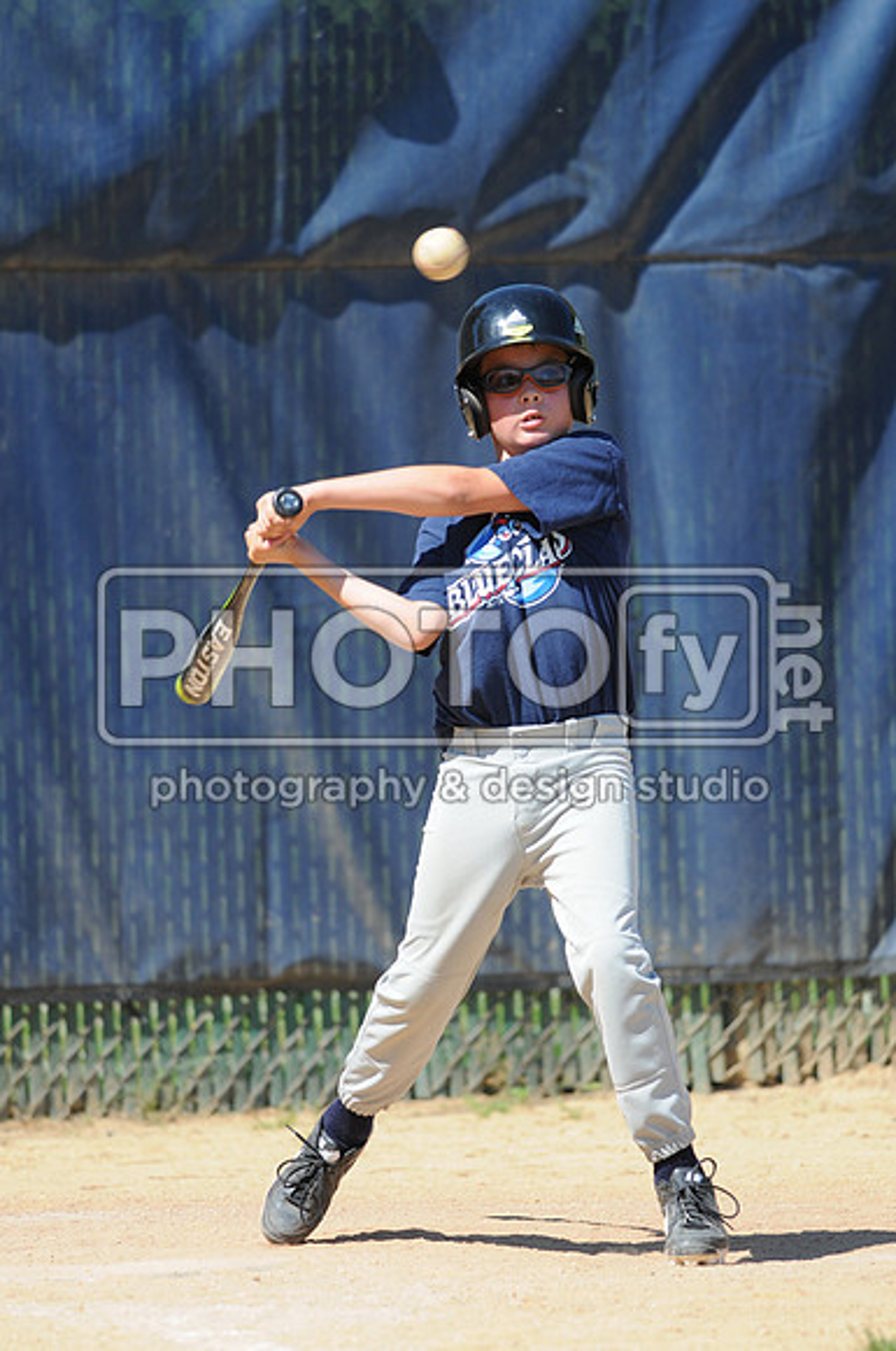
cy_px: 676
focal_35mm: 450
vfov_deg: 4.6
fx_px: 16849
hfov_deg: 3.0
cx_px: 448
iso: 200
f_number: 4
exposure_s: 1/1000
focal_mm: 300
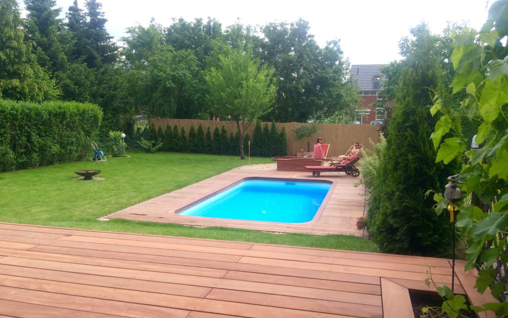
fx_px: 429
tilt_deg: -9.3
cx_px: 256
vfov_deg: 40.5
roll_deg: -0.2
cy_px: 187
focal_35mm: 31
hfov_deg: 61.2
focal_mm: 4.15
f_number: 2.2
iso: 32
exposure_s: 1/695
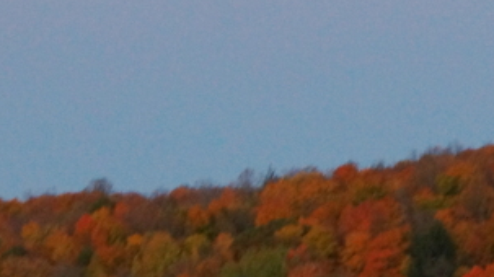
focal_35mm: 311
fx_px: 4071
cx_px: 537
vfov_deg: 3.9
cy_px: 344
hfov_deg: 6.9
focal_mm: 60
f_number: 5
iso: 1600
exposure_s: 1/20
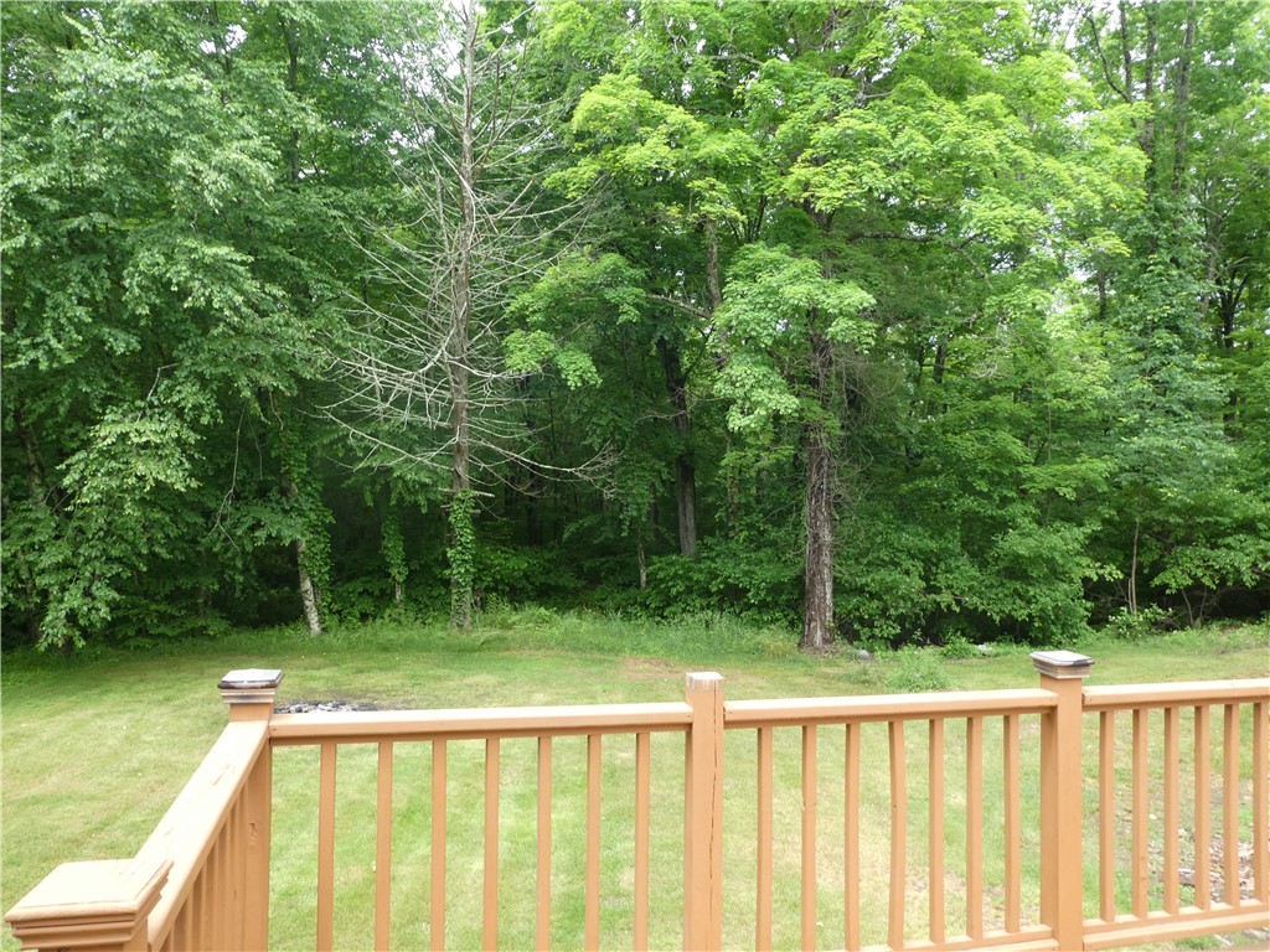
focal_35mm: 24
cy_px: 476
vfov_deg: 56.8
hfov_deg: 71.6
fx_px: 881
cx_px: 635
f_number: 3.3
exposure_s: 1/100
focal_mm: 4.3
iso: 80
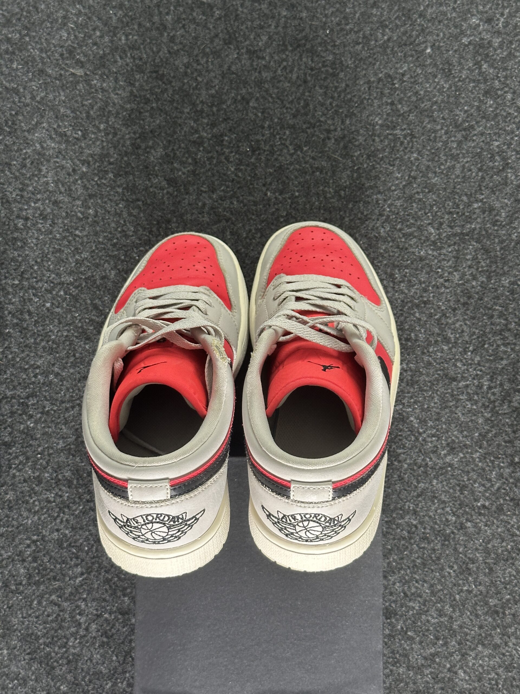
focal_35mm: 48
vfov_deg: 39.7
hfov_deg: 30.3
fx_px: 961
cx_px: 260
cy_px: 347
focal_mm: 6.86
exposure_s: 1/50
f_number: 1.78
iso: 250
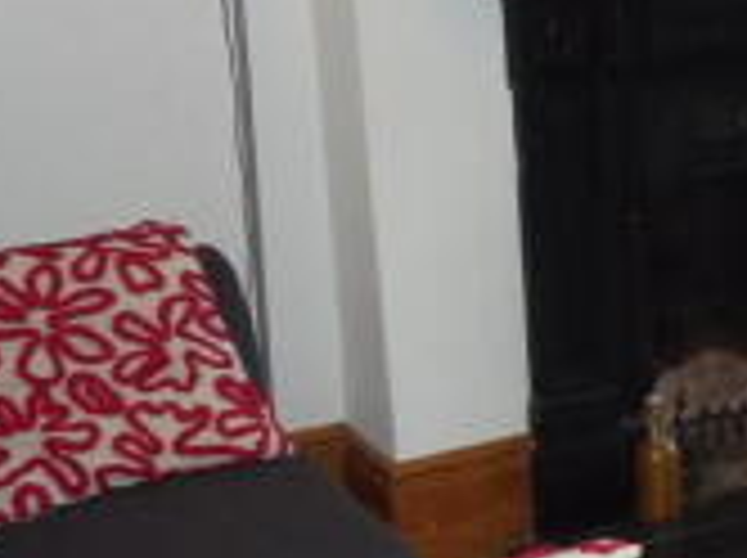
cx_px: 1064
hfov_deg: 19.8
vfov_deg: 16.7
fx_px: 1896
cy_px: 281
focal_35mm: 88
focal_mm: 4.1
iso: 200
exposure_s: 1/30
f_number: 3.3
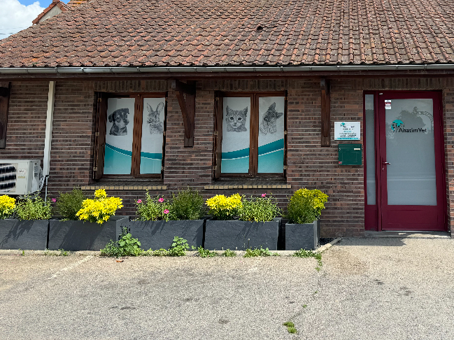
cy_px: 80
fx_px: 485
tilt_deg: +8.7
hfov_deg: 48.6
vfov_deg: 37.6
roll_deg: +0.4
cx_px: 328
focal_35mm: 37
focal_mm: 6.76
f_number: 1.78
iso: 80
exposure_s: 1/2506
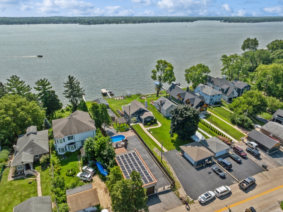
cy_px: 106
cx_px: 142
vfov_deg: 56.8
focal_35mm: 24
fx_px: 196
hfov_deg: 71.6
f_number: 11
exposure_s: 1/200
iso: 100
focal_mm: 12.29
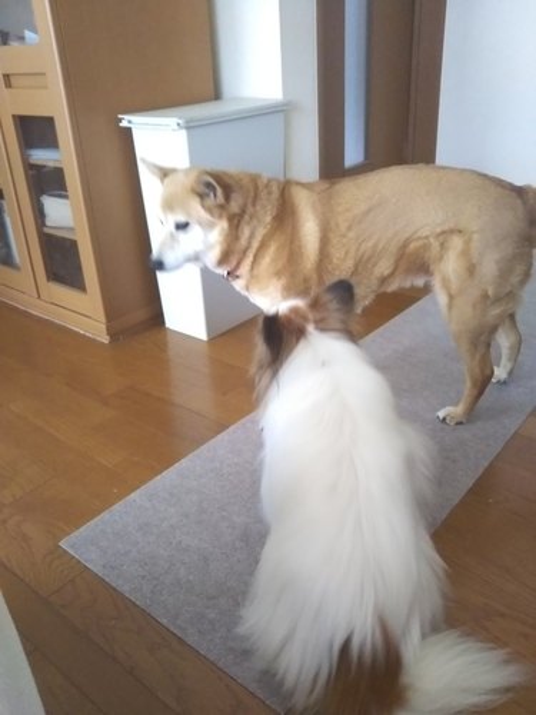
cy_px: 358
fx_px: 619
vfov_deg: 60.0
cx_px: 268
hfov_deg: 46.8
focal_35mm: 30
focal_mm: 4
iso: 640
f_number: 2.2
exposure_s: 1/30
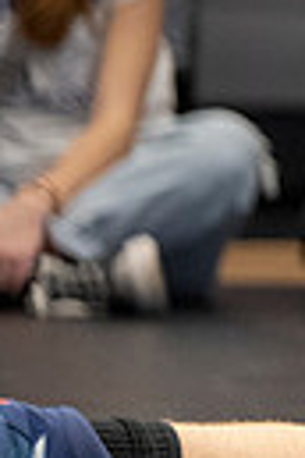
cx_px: 1236
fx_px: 9492
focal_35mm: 747
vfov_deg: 2.8
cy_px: 547
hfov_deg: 1.8
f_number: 2.8
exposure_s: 1/1000
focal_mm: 120
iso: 3200
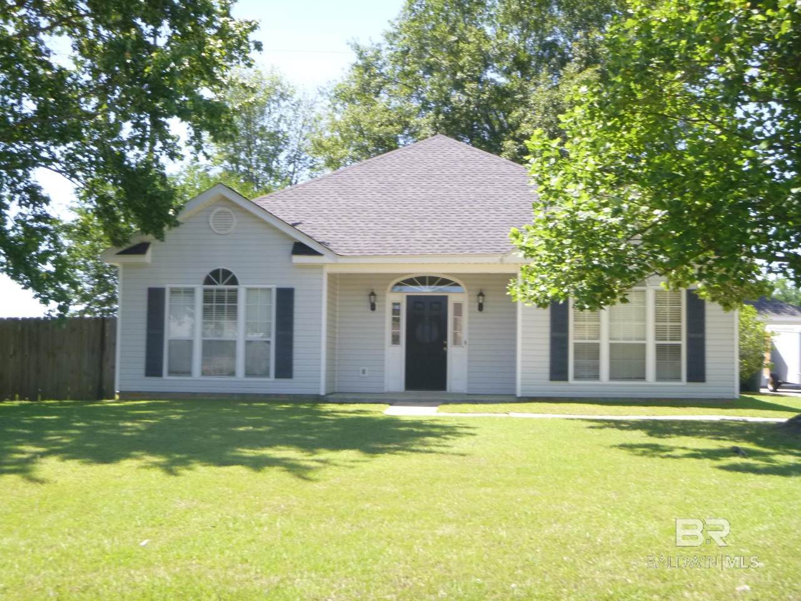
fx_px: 1088
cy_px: 300
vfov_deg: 30.9
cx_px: 400
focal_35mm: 47
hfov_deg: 40.4
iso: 100
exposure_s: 1/125
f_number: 4.8
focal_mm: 8.4
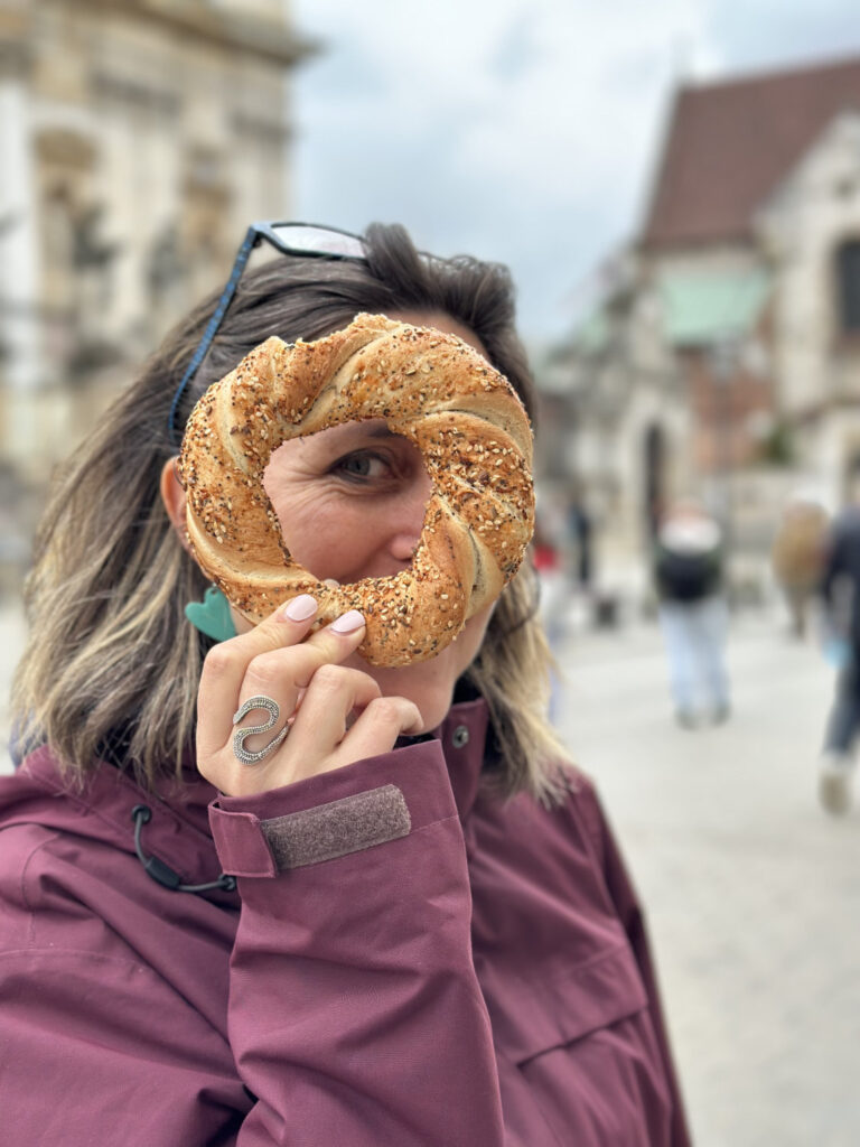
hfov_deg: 30.3
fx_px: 1590
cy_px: 574
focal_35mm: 48
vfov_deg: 39.7
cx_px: 430
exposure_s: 1/442
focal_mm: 6.9
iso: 80
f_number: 1.8
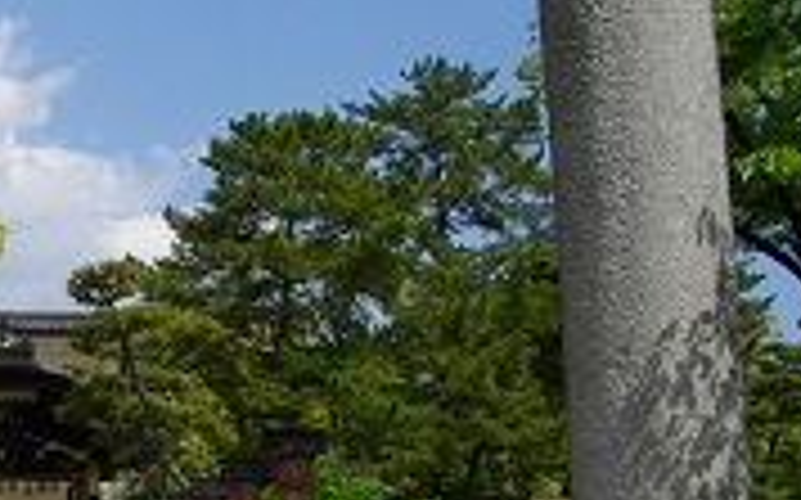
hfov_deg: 26.4
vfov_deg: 17.4
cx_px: 7
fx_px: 1614
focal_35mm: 74
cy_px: 405
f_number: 5.5
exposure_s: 1/500
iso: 100
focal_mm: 5.7
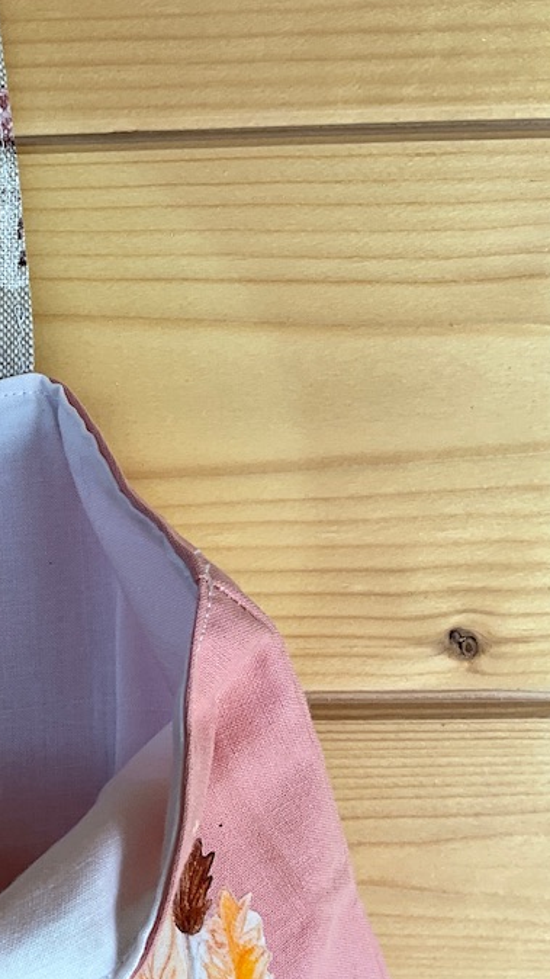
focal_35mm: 60
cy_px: 638
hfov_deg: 18.9
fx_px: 1556
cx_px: -116
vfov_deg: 34.6
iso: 32
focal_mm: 3
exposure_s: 1/100
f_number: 1.8
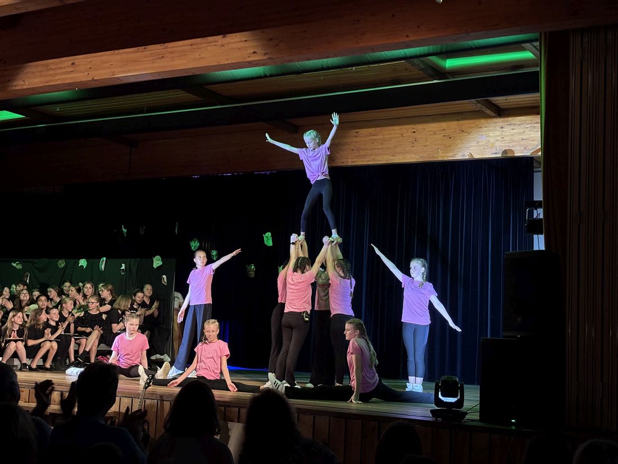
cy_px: 232
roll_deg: -2.2
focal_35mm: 52
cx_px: 309
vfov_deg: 28.0
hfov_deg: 36.8
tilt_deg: +6.0
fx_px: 928
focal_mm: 5.96
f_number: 1.6
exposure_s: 1/25
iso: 320
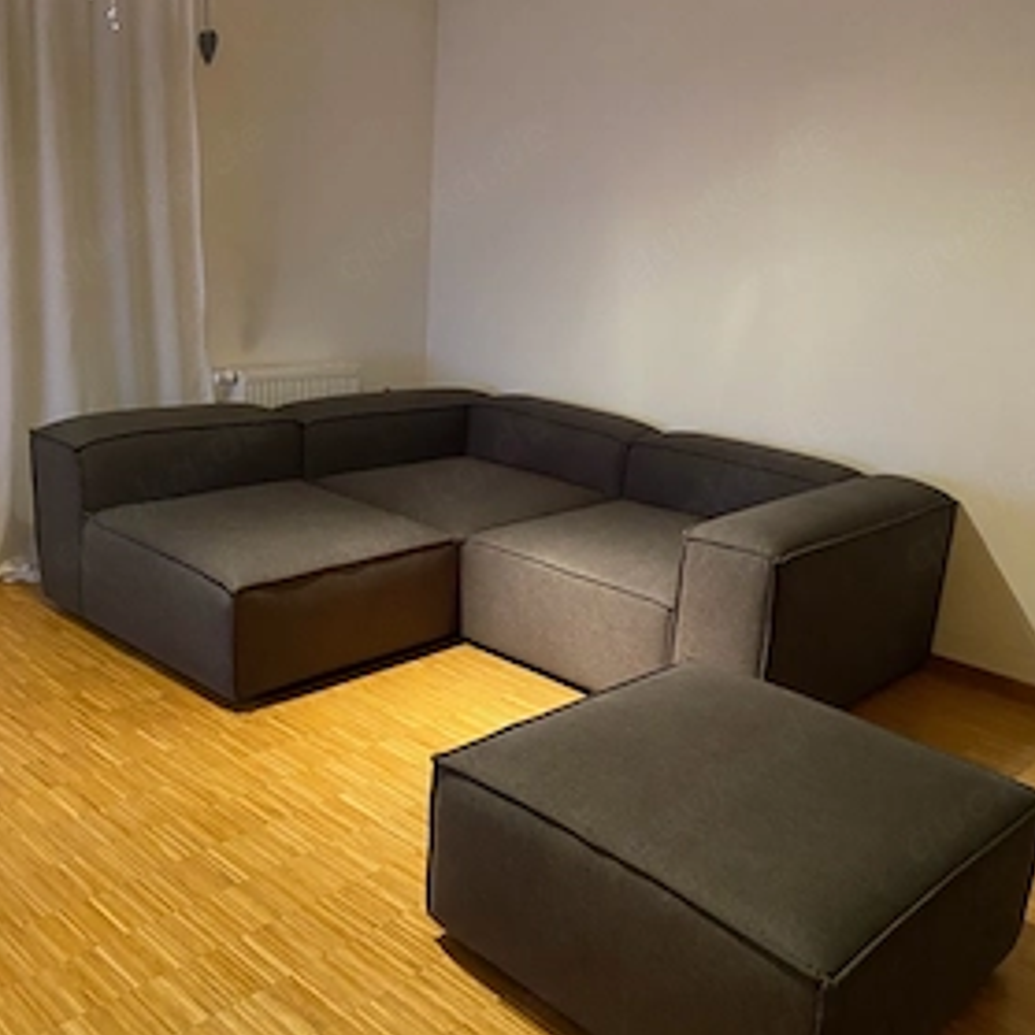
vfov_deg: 49.7
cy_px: 530
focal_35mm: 33
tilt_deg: -16.9
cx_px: 523
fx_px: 1116
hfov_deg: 49.7
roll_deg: -4.1
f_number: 1.8
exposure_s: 1/33
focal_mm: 4.25
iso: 500
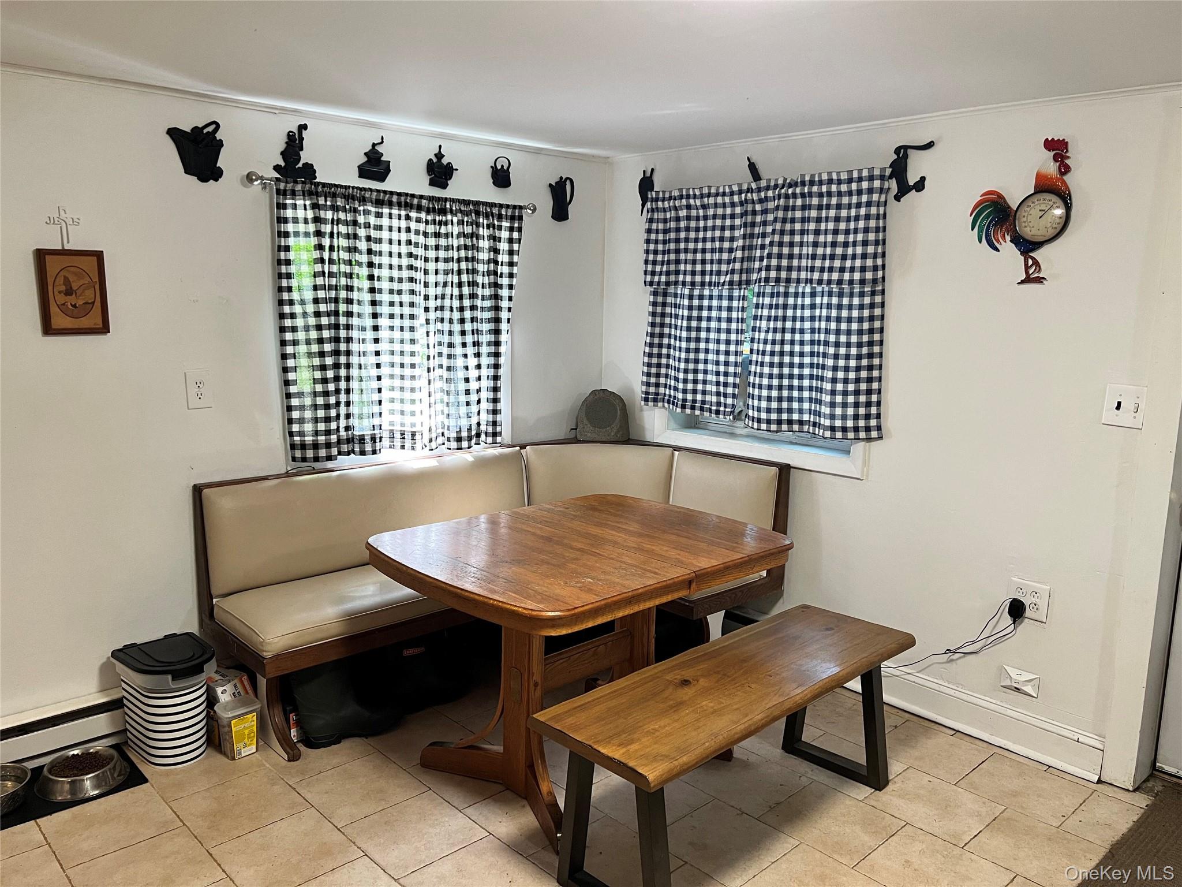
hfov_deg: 67.3
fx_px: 888
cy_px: 444
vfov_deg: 53.1
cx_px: 591
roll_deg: -0.7
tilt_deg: -10.0
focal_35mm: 26
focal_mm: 5.7
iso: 160
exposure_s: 1/60
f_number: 1.5
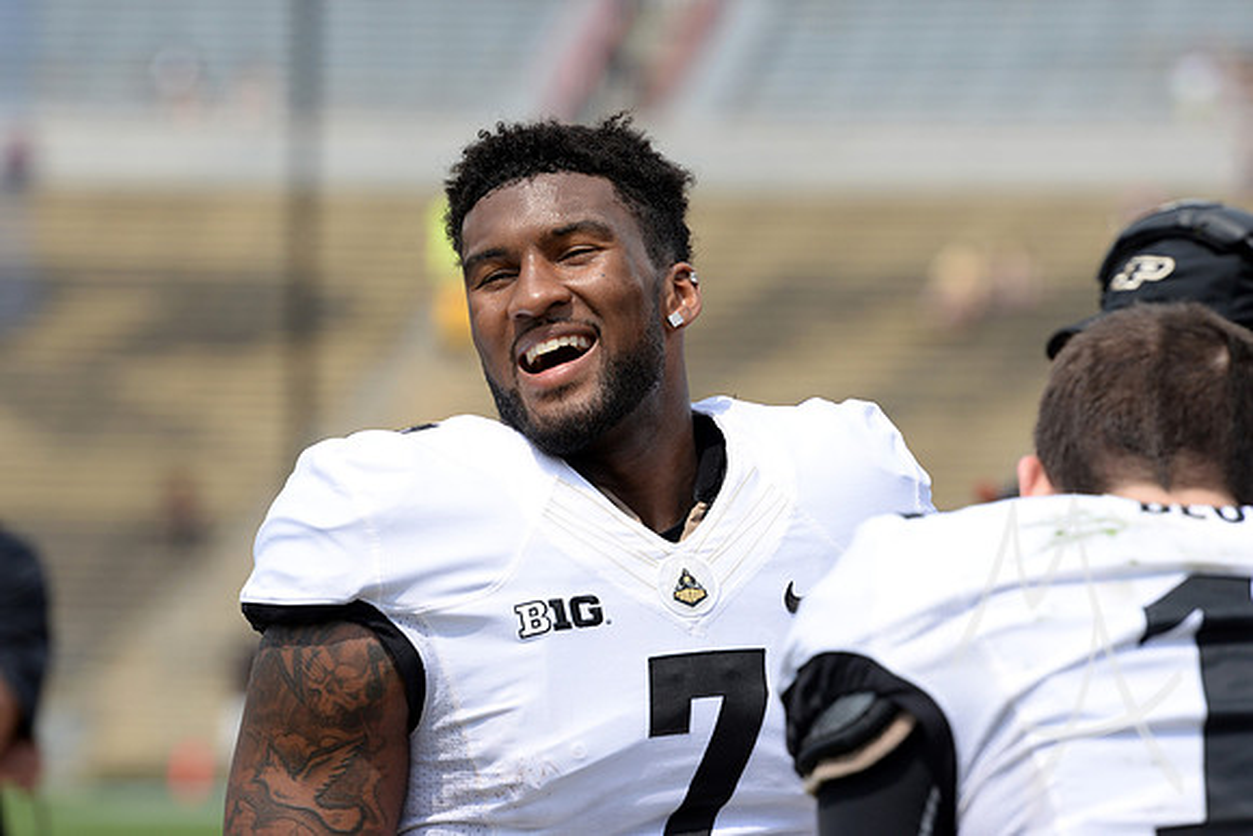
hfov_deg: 8.2
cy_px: 418
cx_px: 626
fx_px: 8703
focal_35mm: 250
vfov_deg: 5.5
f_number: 7.1
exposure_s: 1/2500
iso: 500
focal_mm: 250
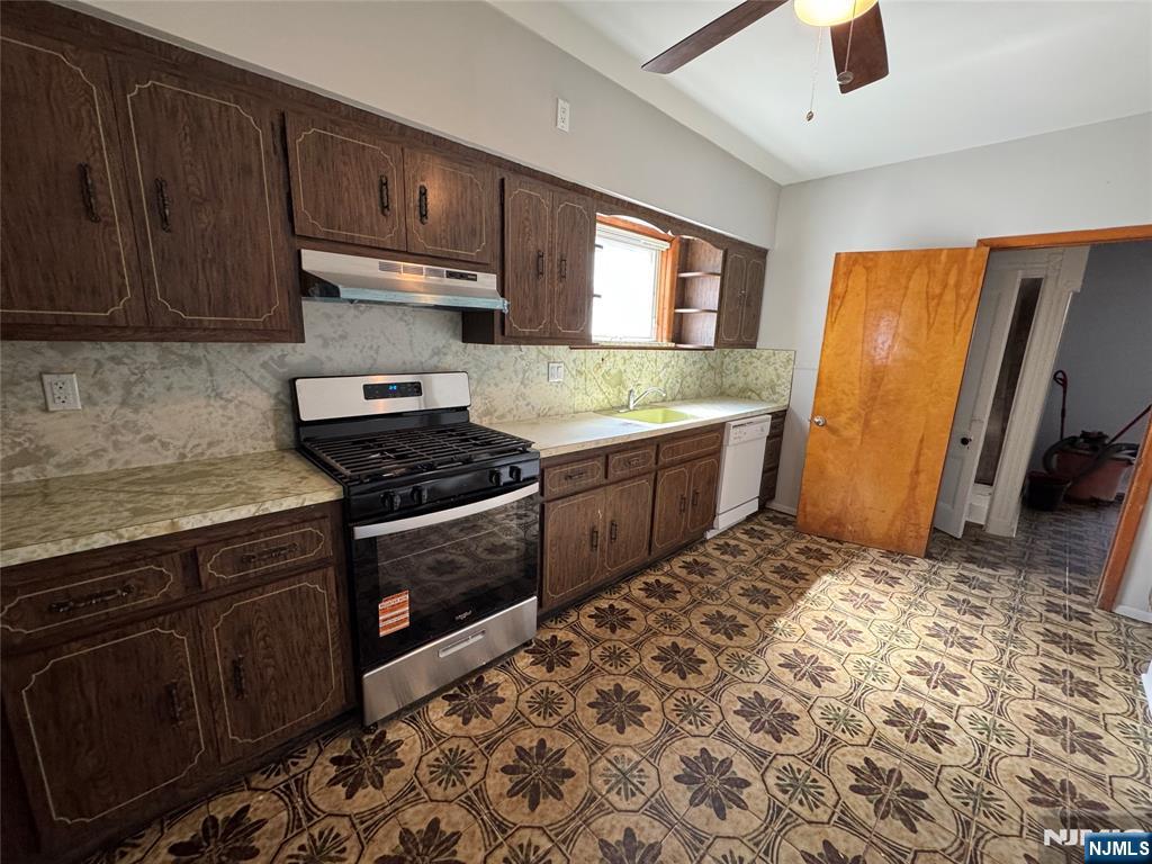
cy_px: 432
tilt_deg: -12.6
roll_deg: -2.4
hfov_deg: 102.1
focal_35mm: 14
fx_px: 466
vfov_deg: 85.7
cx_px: 576
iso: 320
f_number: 2.2
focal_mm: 2.22
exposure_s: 1/60
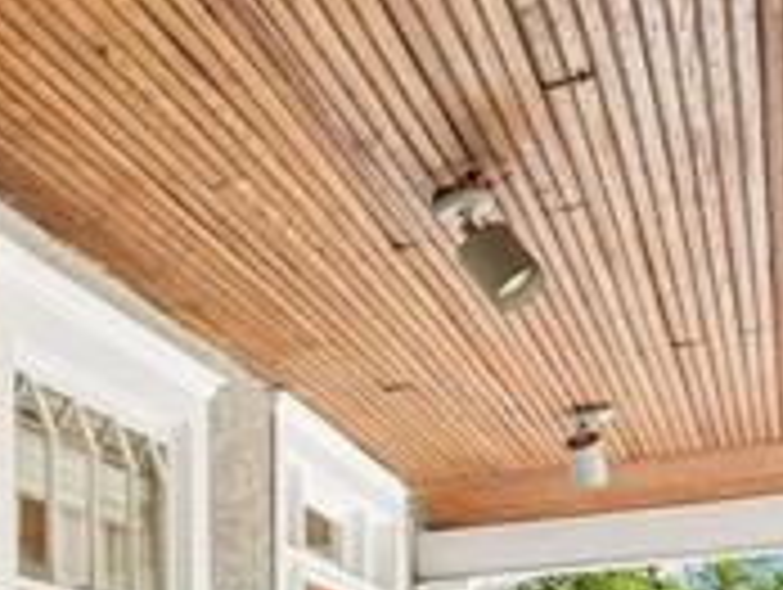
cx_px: -144
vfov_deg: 24.1
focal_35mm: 53
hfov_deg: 30.8
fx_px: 1200
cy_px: 775
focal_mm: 10
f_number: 8
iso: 800
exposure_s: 1/80
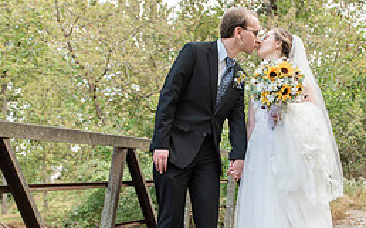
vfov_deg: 23.2
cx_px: 230
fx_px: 548
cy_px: 183
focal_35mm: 55
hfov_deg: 36.7
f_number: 4
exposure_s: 1/320
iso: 400
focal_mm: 24
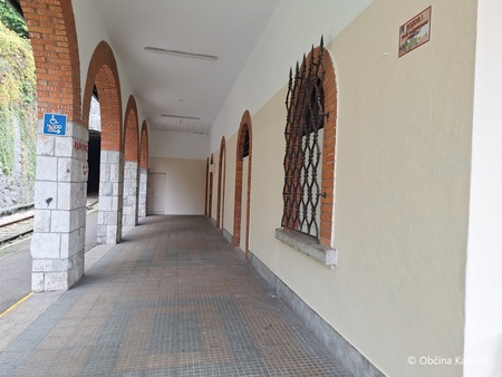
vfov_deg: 58.9
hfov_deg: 73.9
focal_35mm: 23
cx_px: 251
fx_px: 334
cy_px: 188
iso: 40
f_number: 1.8
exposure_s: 1/114
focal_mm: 5.54
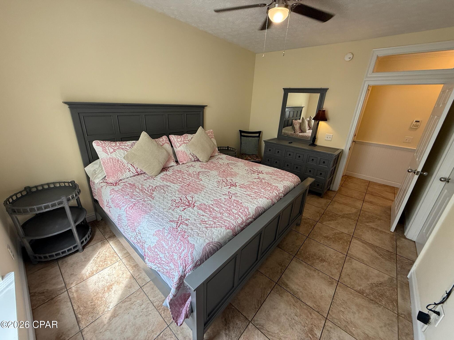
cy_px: 170
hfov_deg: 102.1
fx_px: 184
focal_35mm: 14
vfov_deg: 85.7
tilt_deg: -21.1
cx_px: 227
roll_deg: -3.3
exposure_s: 1/120
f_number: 2.2
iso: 160
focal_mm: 2.22
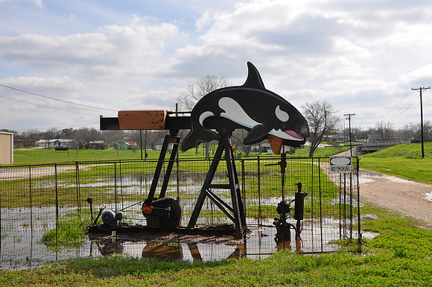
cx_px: 216
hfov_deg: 49.6
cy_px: 144
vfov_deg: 34.1
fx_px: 467
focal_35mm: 39
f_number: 11
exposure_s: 1/200
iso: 200
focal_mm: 26
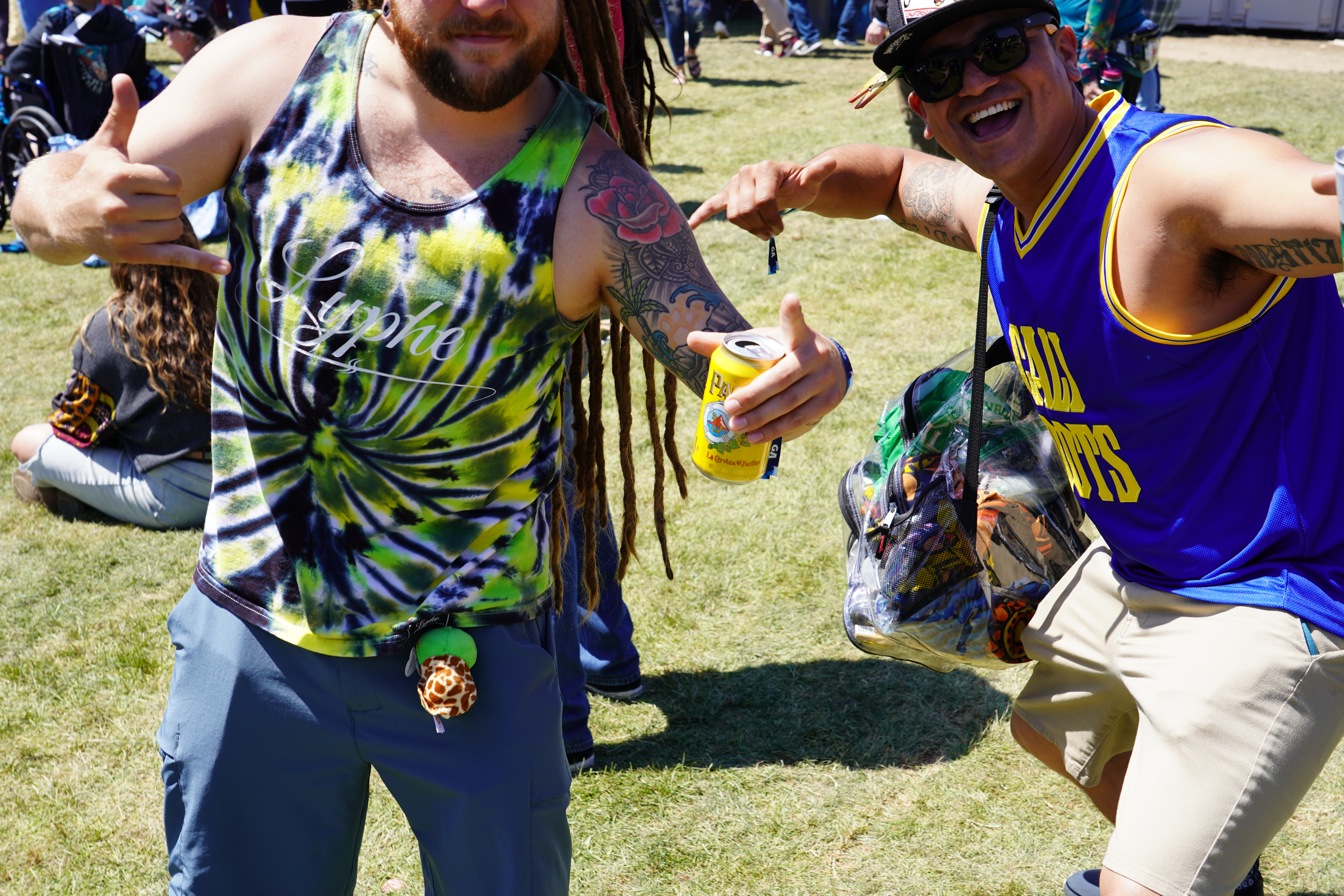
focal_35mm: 45
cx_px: 672
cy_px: 448
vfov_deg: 29.9
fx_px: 1680
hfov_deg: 43.6
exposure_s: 1/125
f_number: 9
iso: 100
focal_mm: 45
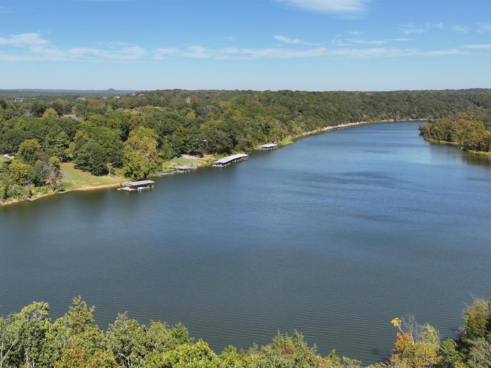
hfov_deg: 45.2
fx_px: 581
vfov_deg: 34.4
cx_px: 171
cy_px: 92
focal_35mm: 41
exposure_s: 1/2000
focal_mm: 12.29
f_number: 2.8
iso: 120
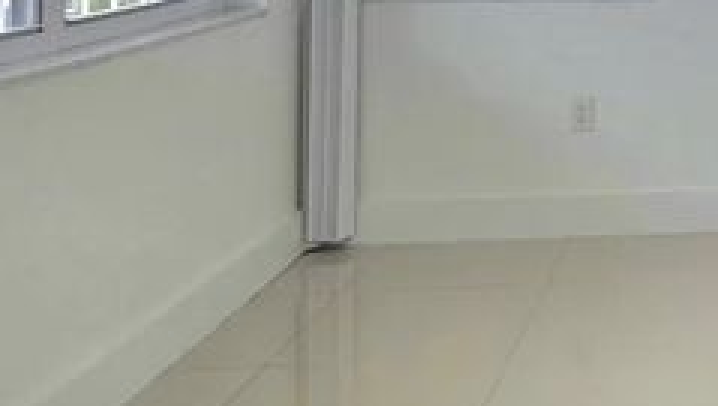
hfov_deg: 27.2
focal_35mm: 67
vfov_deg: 17.1
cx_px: 889
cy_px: -102
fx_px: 1277
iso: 80
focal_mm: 6.25
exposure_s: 1/2000
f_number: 1.7
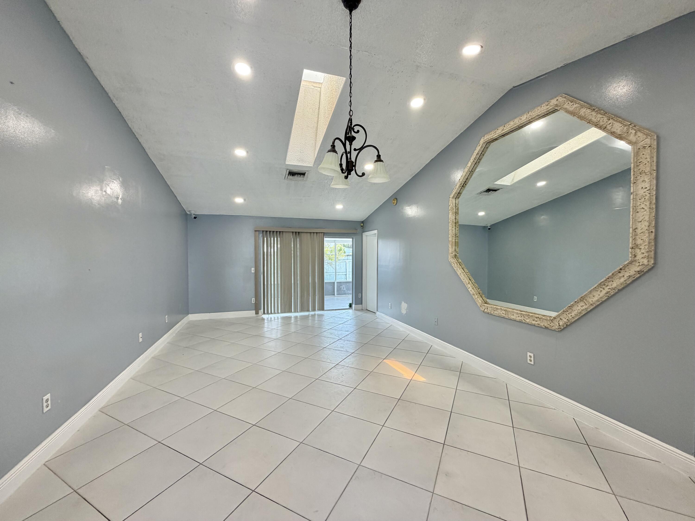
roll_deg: +0.0
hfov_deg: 102.1
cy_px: 260
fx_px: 281
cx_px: 348
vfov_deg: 85.7
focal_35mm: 14
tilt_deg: -1.6
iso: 125
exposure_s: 1/121
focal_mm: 2.22
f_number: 2.2
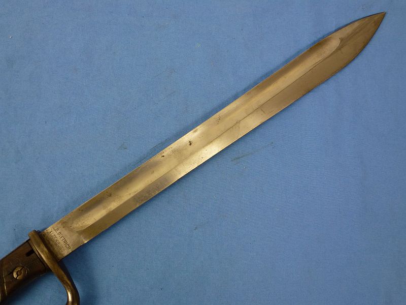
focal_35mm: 30
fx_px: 352
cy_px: 152
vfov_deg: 46.8
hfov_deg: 60.0
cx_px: 203
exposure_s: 1/60
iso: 160
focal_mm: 5.4
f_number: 3.5
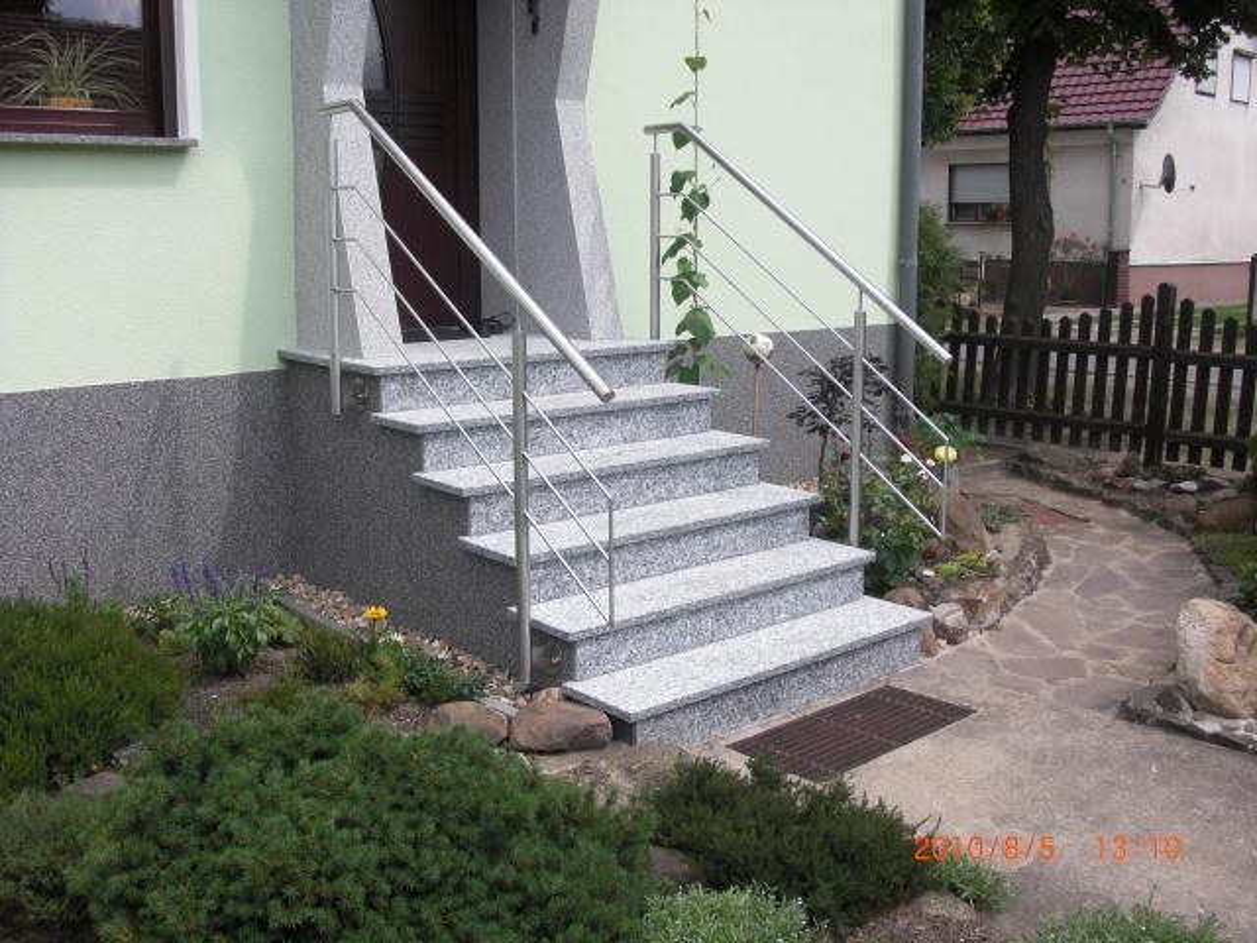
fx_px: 1307
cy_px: 472
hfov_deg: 51.4
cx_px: 628
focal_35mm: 36
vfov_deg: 39.7
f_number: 2.8
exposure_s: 1/640
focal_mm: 6.3
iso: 50
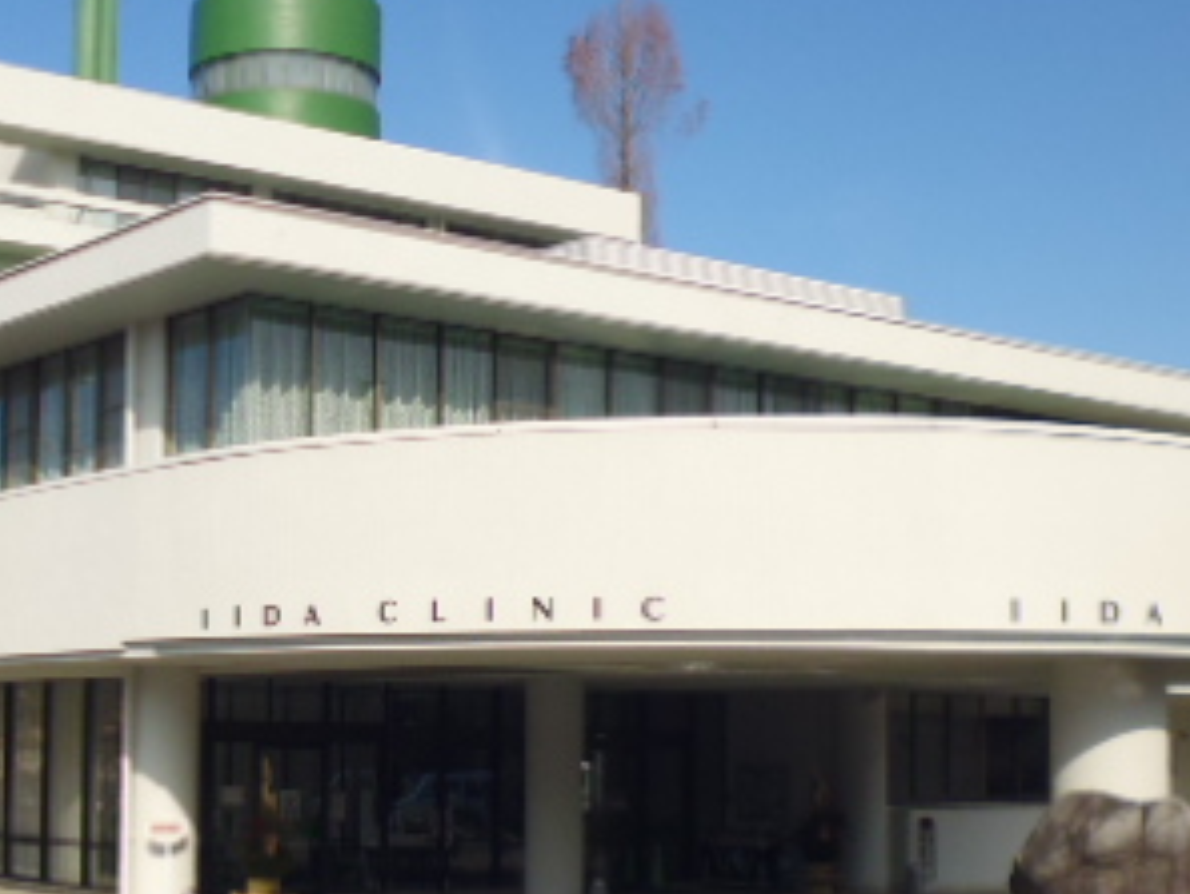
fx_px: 2373
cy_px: 581
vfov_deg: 21.3
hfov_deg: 27.9
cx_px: 361
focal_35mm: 69
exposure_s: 1/160
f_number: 10
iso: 100
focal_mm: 5.6
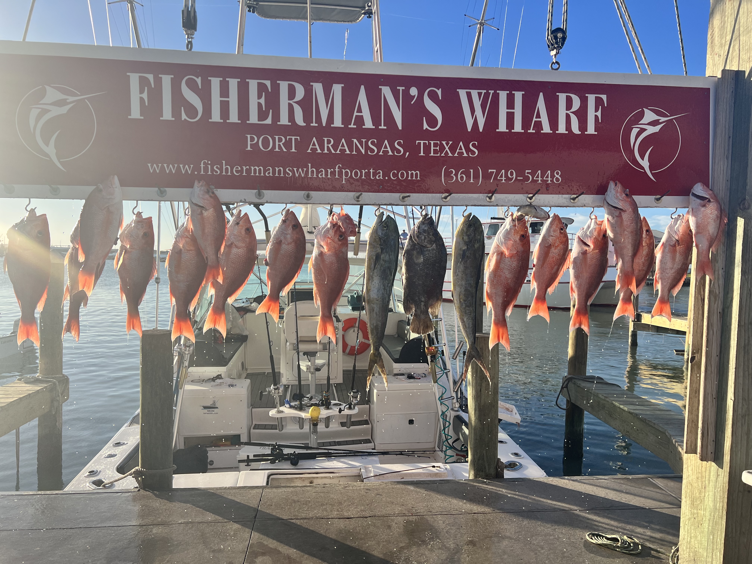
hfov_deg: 67.3
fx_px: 565
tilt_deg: -3.0
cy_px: 282
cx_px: 376
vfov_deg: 53.1
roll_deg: -1.8
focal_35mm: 26
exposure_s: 1/2915
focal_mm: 5.7
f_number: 1.5
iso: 50
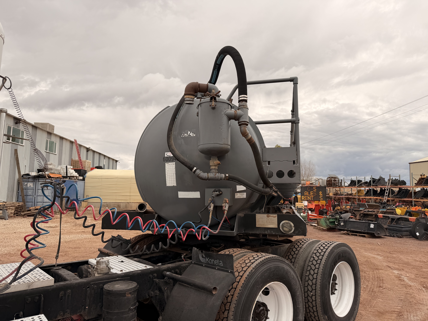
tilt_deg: +4.3
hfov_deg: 71.6
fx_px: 297
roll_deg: -0.3
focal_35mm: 24
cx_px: 214
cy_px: 160
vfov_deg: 56.8
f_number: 1.78
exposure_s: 1/702
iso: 80
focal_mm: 6.76
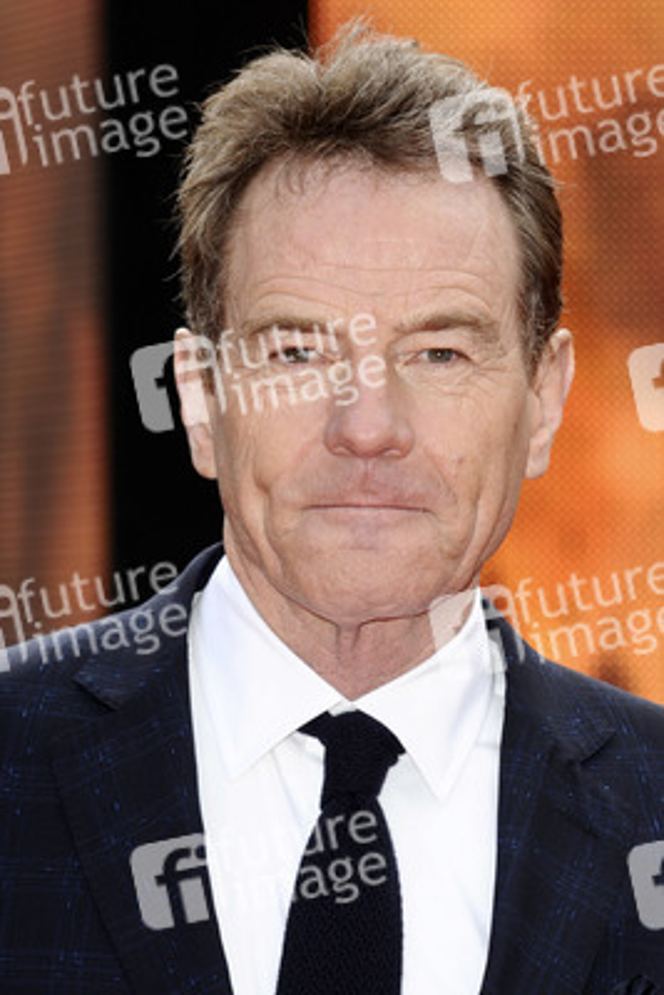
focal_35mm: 248
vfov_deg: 8.3
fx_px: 6841
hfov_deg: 5.6
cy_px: 498
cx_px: 332
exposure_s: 1/250
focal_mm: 165
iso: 200
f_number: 5.6
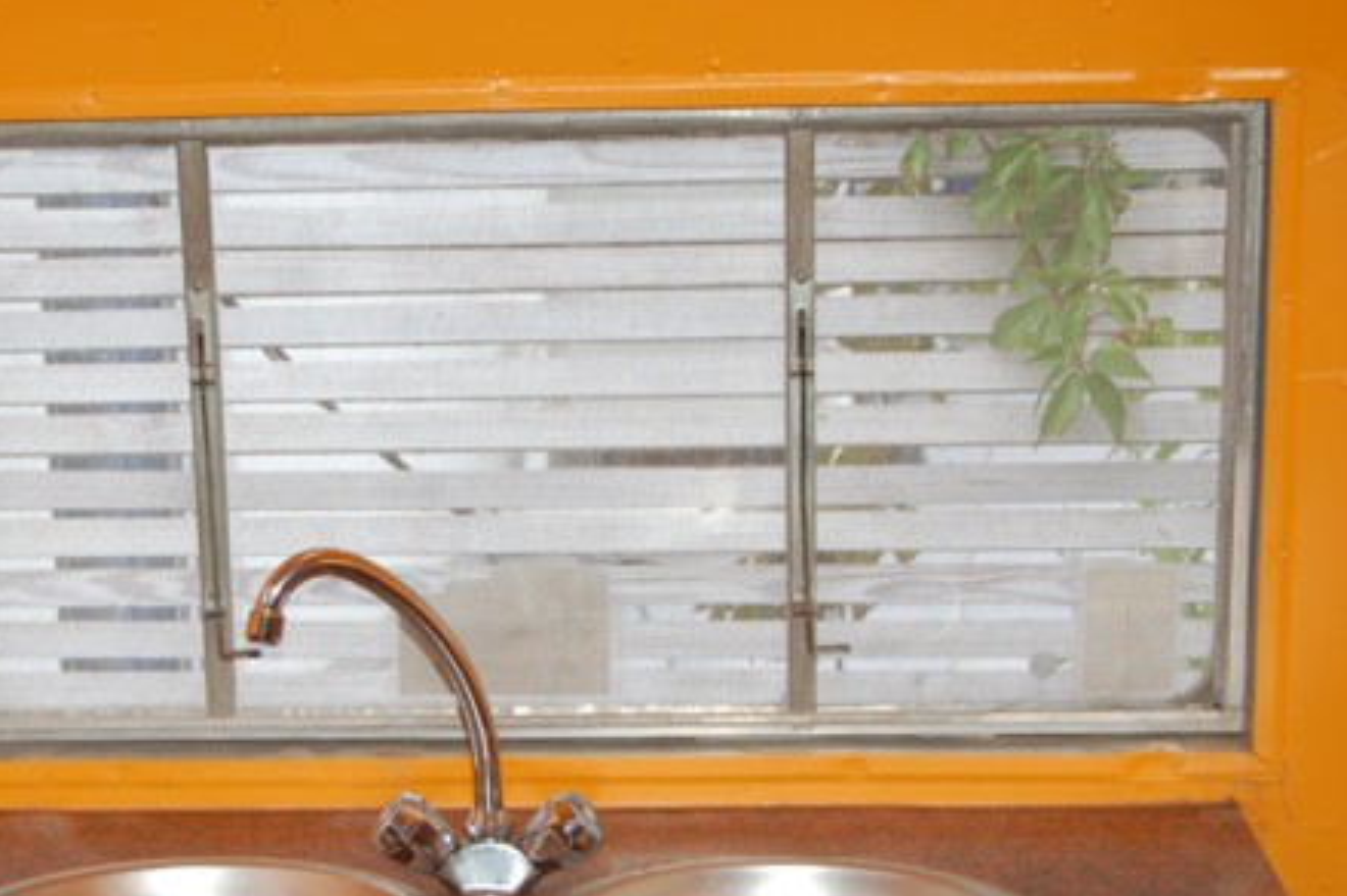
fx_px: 3516
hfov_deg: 21.6
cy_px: 579
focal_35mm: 94
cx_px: 462
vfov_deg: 14.5
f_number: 5.3
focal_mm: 46
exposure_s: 1/60
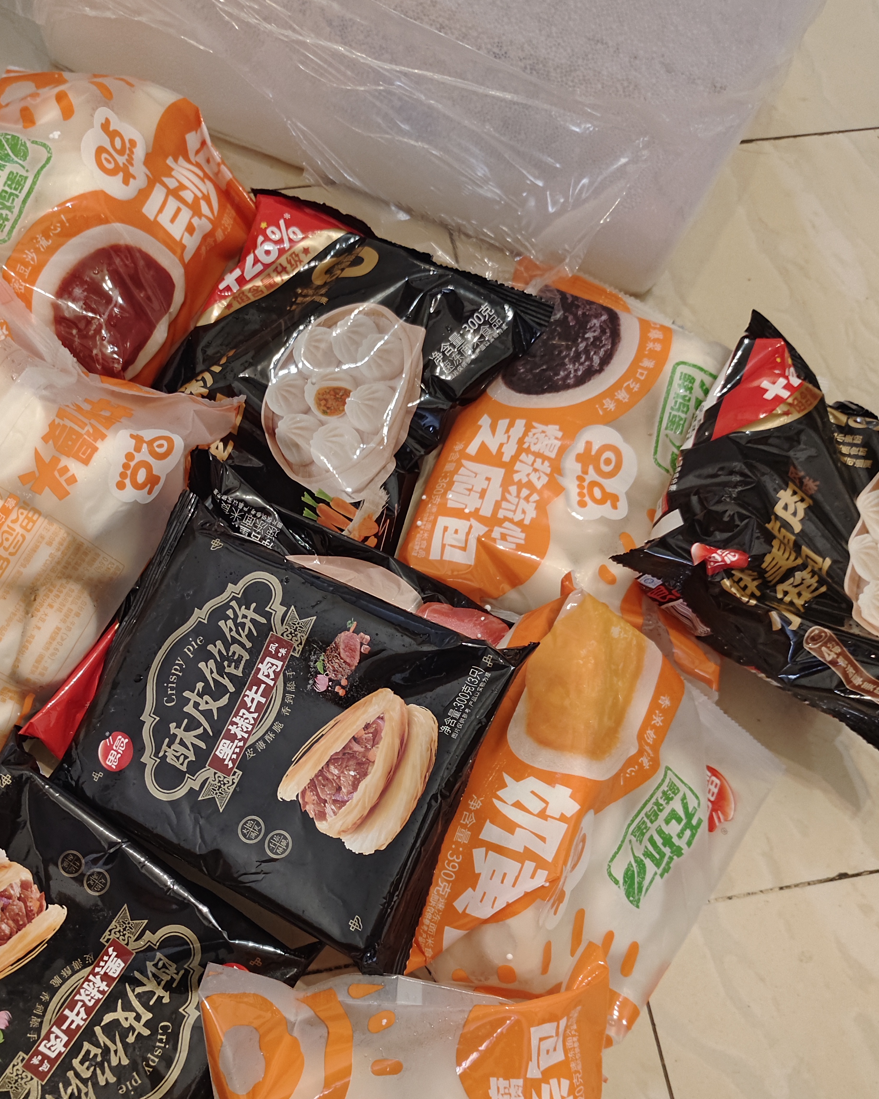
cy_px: 707
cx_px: 336
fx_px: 975
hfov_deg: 48.1
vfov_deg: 57.8
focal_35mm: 30
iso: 1523
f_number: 1.88
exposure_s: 1/33.3
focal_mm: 5.56
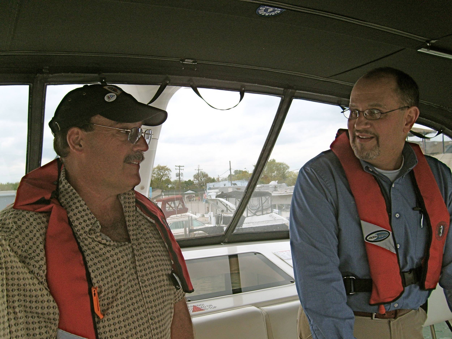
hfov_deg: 52.6
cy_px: 170
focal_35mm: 35
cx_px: 226
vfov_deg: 40.7
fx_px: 457
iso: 80
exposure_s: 1/125
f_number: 7.1
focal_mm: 5.8
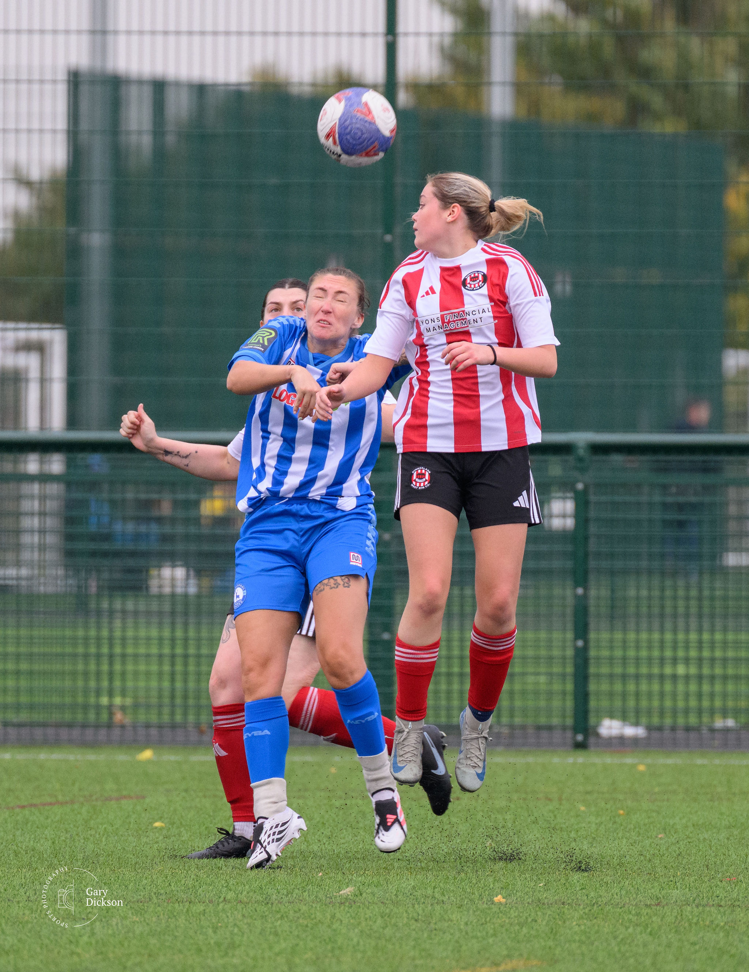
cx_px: 439
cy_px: 611
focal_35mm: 893
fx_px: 25327
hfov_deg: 1.7
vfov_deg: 2.2
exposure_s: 1/1000
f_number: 5.6
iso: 1800
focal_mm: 400
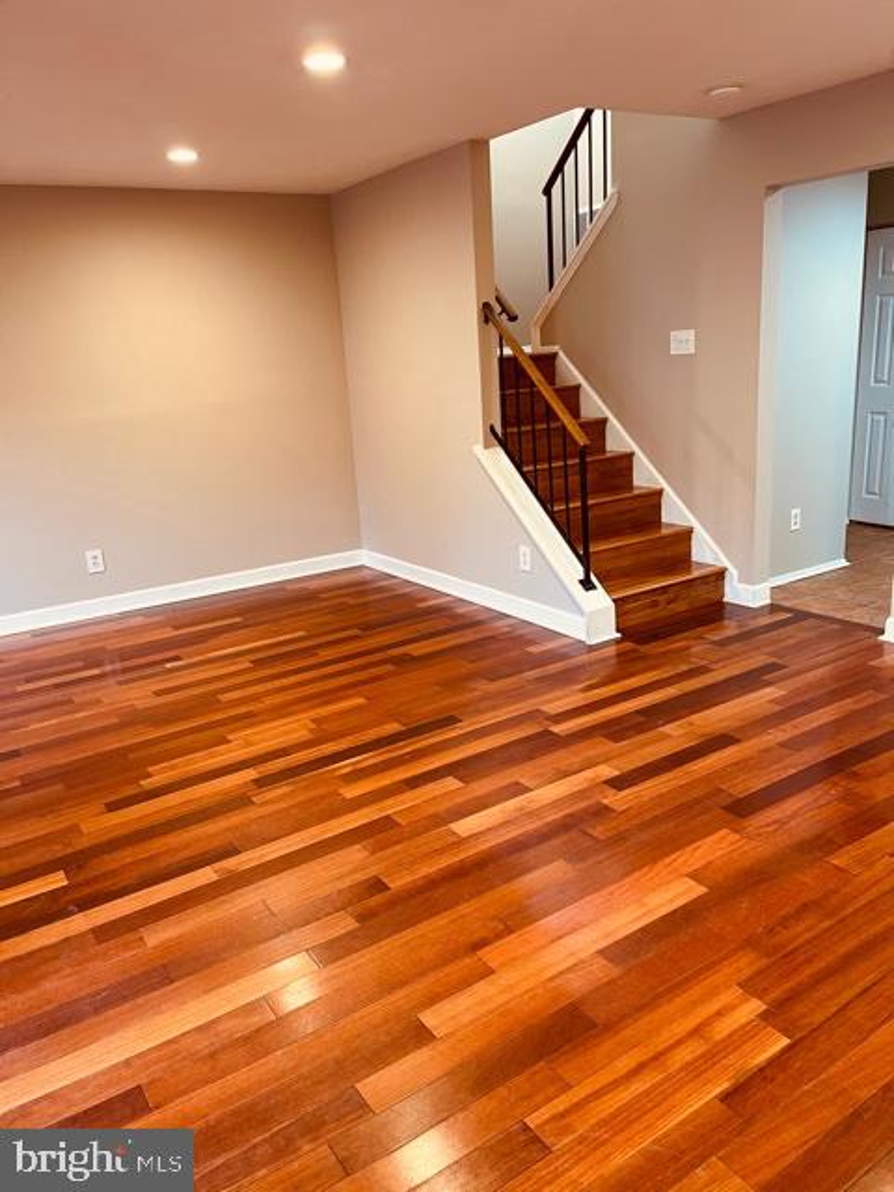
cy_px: 596
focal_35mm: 26
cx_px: 447
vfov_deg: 67.3
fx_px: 895
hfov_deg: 53.1
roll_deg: +3.5
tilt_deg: -17.1
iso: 250
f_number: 1.6
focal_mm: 5.1
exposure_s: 1/60
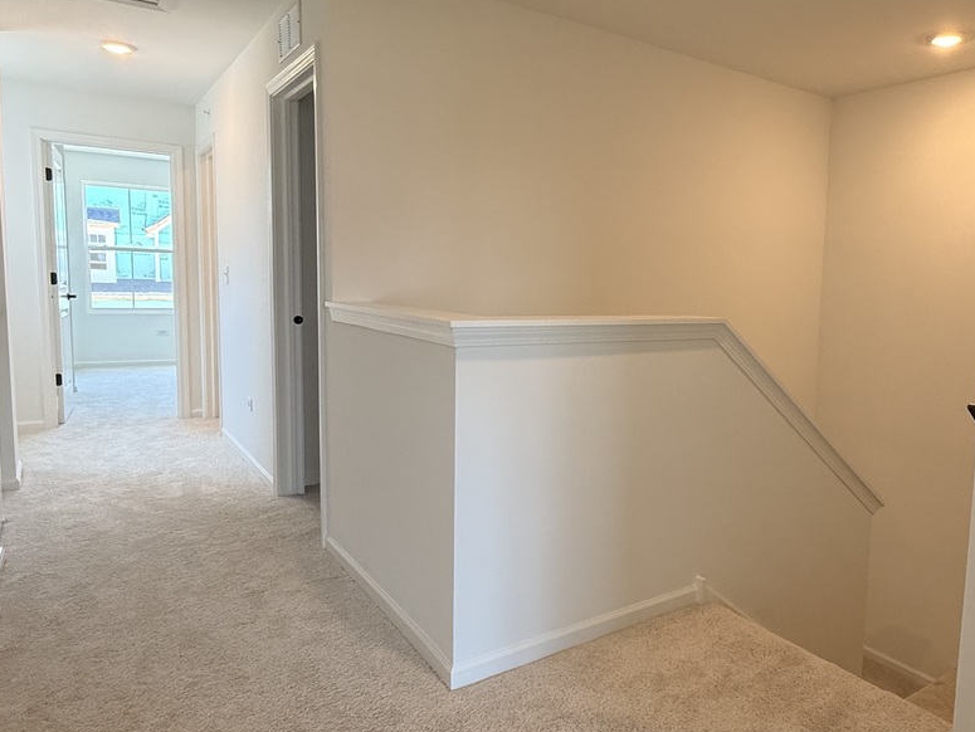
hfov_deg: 65.7
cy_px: 351
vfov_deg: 53.1
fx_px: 733
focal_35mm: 26
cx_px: 642
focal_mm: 2.22
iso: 160
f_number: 2.2
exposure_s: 1/120
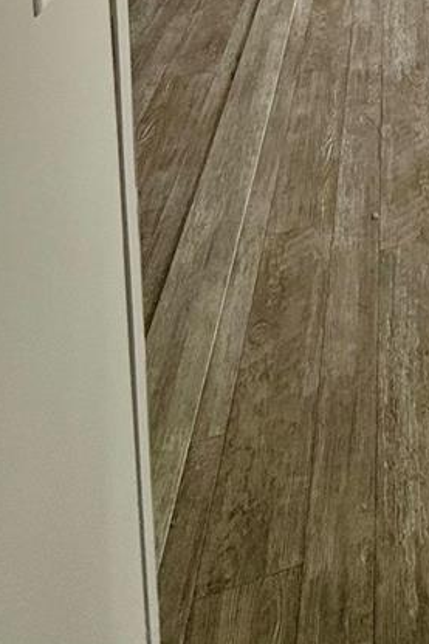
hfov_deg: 24.7
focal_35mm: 42
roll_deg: -3.4
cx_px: 640
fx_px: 751
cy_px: -245
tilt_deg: -7.3
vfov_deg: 31.8
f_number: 2.2
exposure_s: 1/99
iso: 125
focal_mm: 2.22
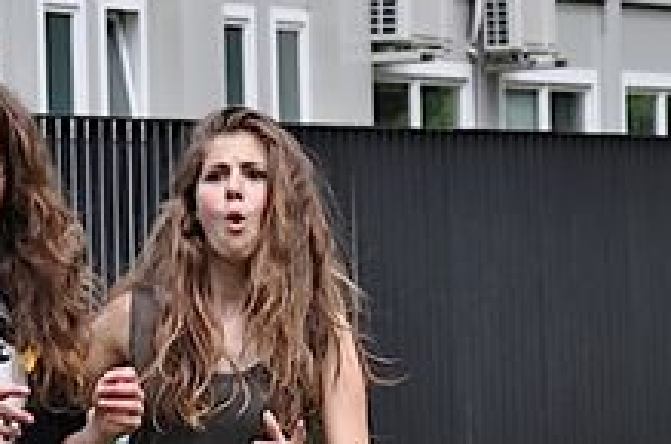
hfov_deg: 6.7
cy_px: 162
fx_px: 5735
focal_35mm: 308
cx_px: 172
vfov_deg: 4.4
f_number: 8
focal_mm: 75
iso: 200
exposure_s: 1/250
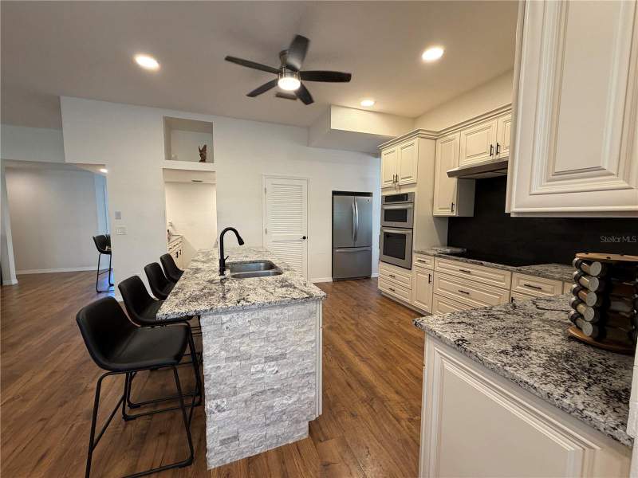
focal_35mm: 14
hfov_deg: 102.1
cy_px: 239
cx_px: 319
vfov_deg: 85.7
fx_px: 258
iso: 250
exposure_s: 1/120
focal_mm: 2.22
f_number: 2.2
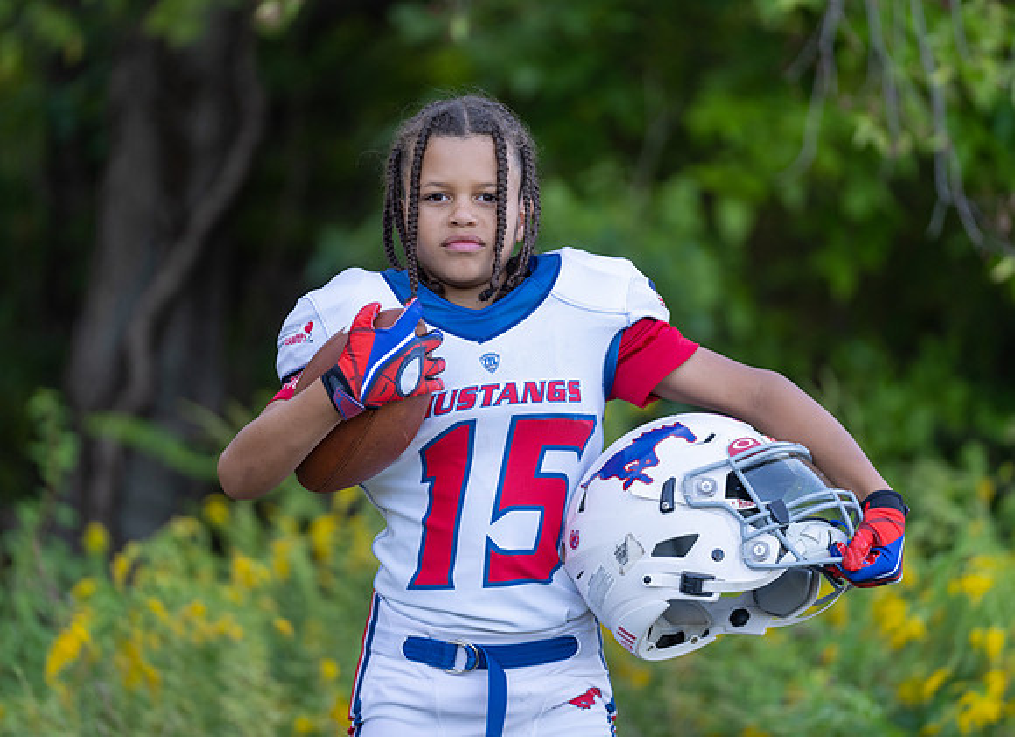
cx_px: 490
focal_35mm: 191
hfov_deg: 10.5
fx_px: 5546
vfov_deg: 7.6
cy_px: 341
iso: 250
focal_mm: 168
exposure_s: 1/320
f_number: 2.8
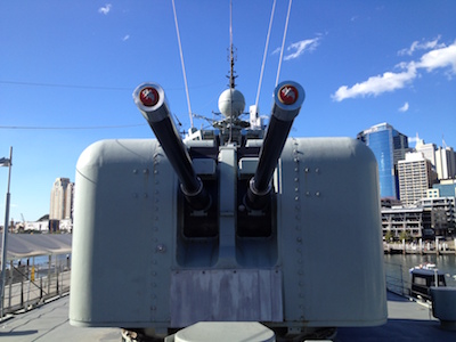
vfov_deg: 40.7
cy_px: 171
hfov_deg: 52.6
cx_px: 228
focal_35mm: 35
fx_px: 461
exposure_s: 1/1042
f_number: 2.4
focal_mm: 4.28
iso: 64
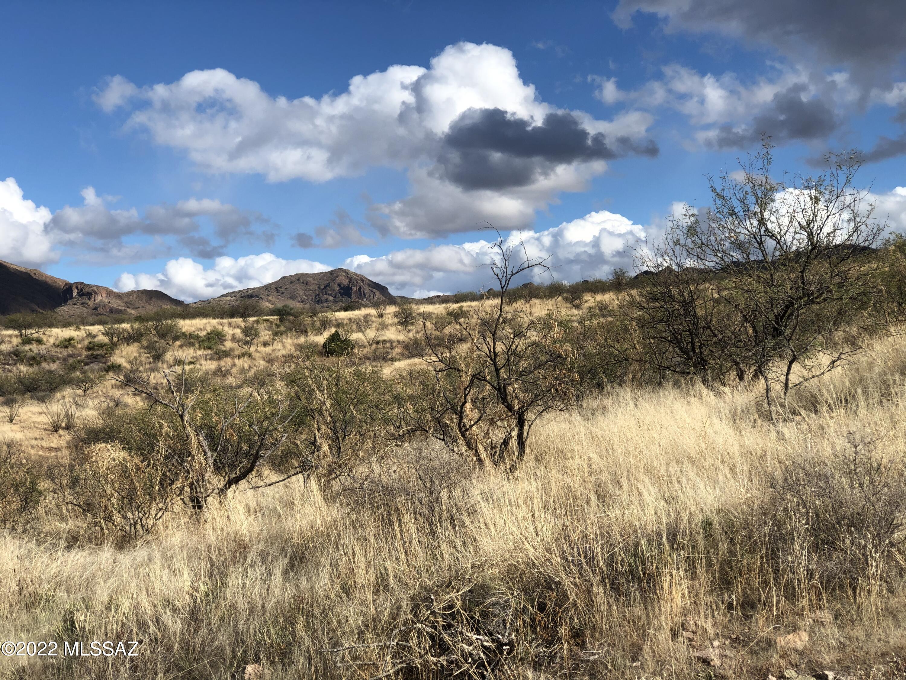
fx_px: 1492
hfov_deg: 33.8
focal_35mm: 57
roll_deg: +0.7
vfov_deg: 25.7
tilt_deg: -1.3
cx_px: 453
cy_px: 340
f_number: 2.8
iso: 20
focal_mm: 6.6
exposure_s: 1/1104
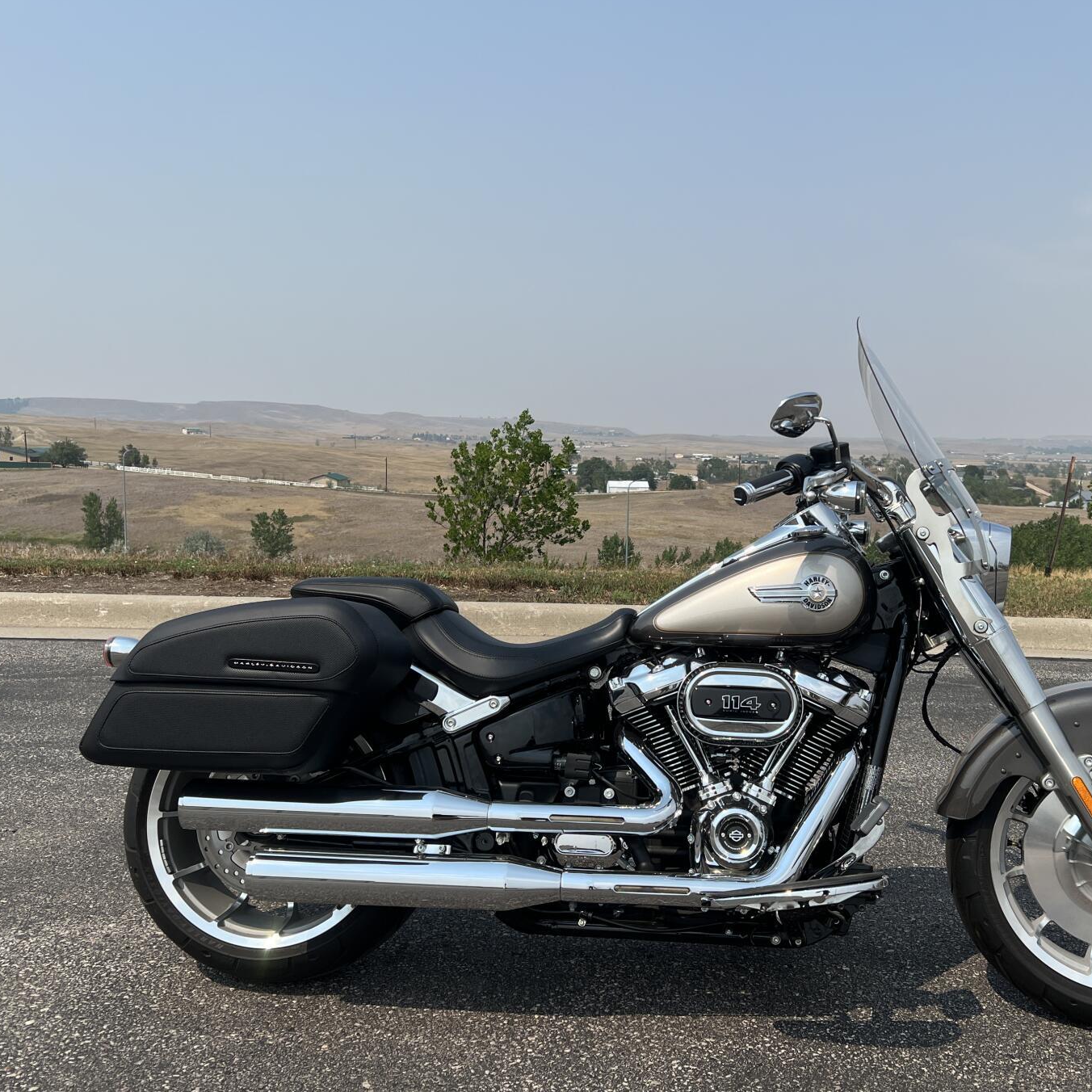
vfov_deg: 48.4
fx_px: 1213
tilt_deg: -3.0
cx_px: 645
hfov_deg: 48.2
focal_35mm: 34
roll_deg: -0.3
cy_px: 561
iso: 50
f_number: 1.5
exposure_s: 1/5587
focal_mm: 5.7
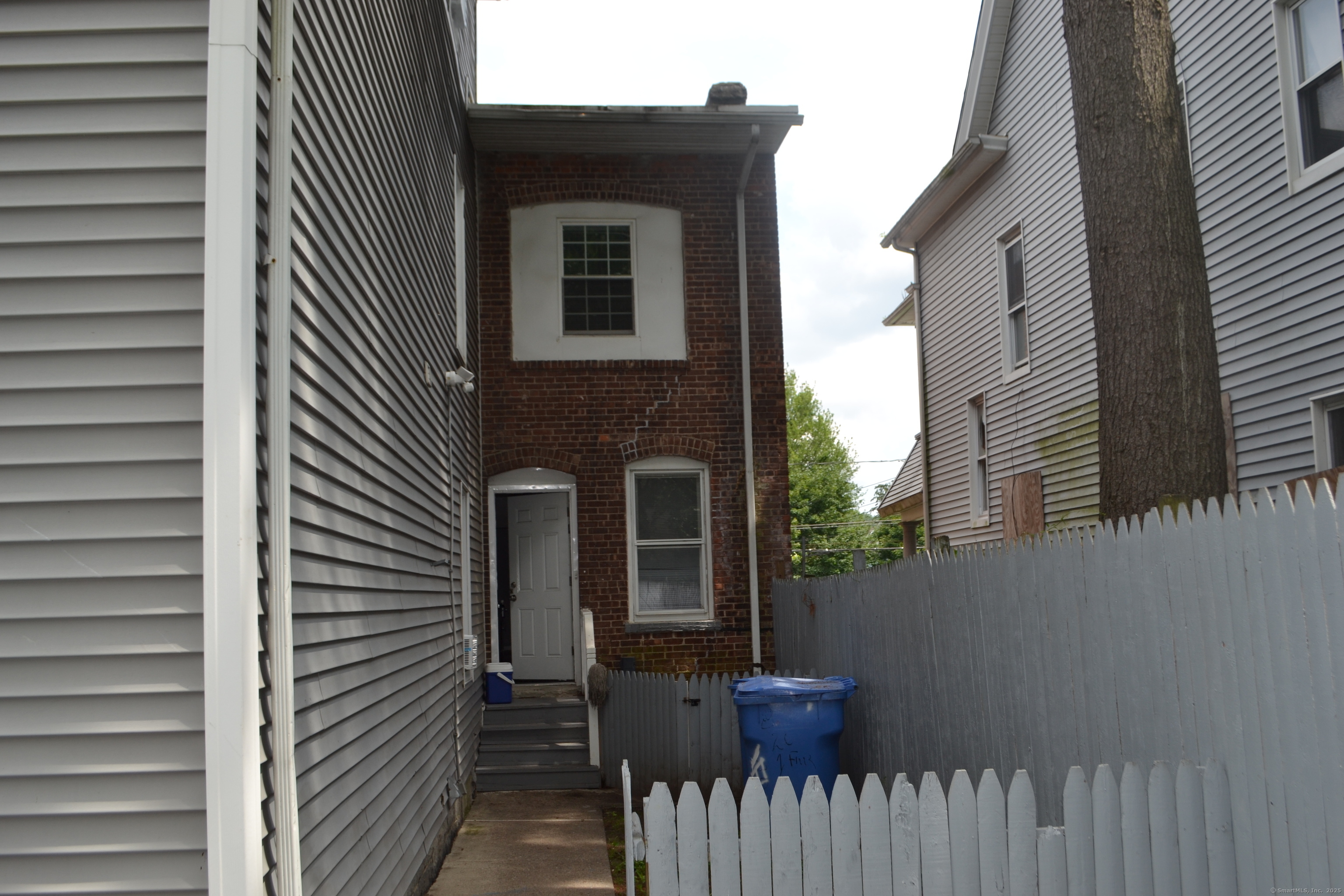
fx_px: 1120
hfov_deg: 61.9
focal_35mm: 30
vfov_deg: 43.6
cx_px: 672
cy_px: 448
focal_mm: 20
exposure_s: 1/200
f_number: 7.1
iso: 100
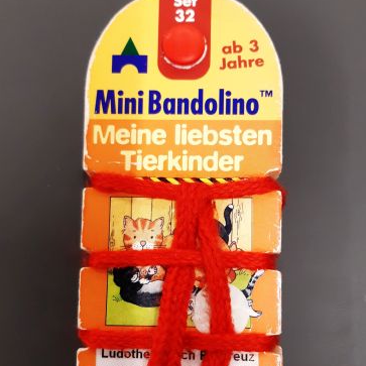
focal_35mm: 38
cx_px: 194
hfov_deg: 43.8
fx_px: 455
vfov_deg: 43.5
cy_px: 231
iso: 200
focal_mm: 3.92
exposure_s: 1/50
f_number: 1.7
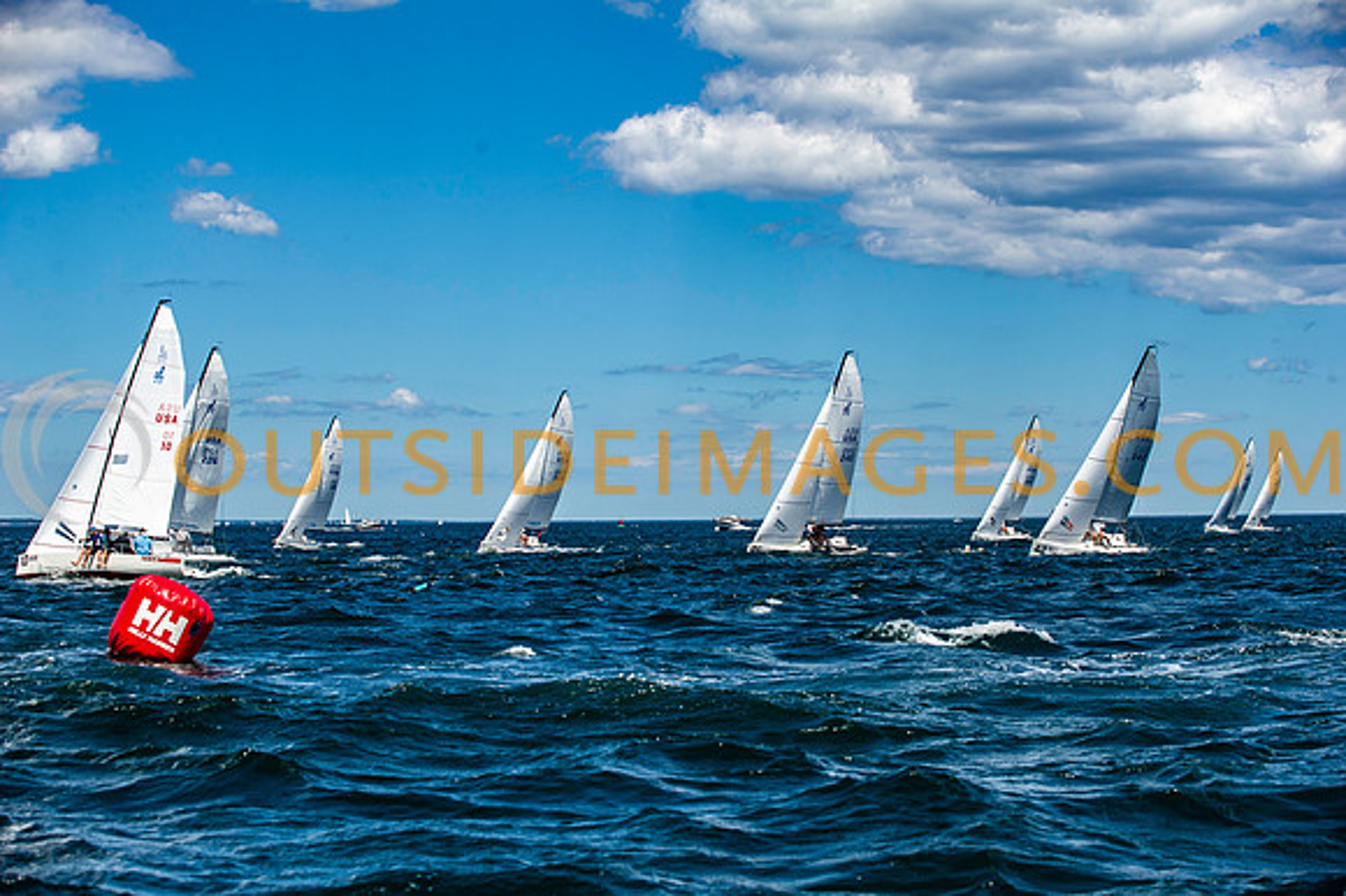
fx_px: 3217
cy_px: 448
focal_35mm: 86
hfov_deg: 23.6
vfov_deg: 15.9
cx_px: 673
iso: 500
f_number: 5.6
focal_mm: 86
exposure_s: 1/2500
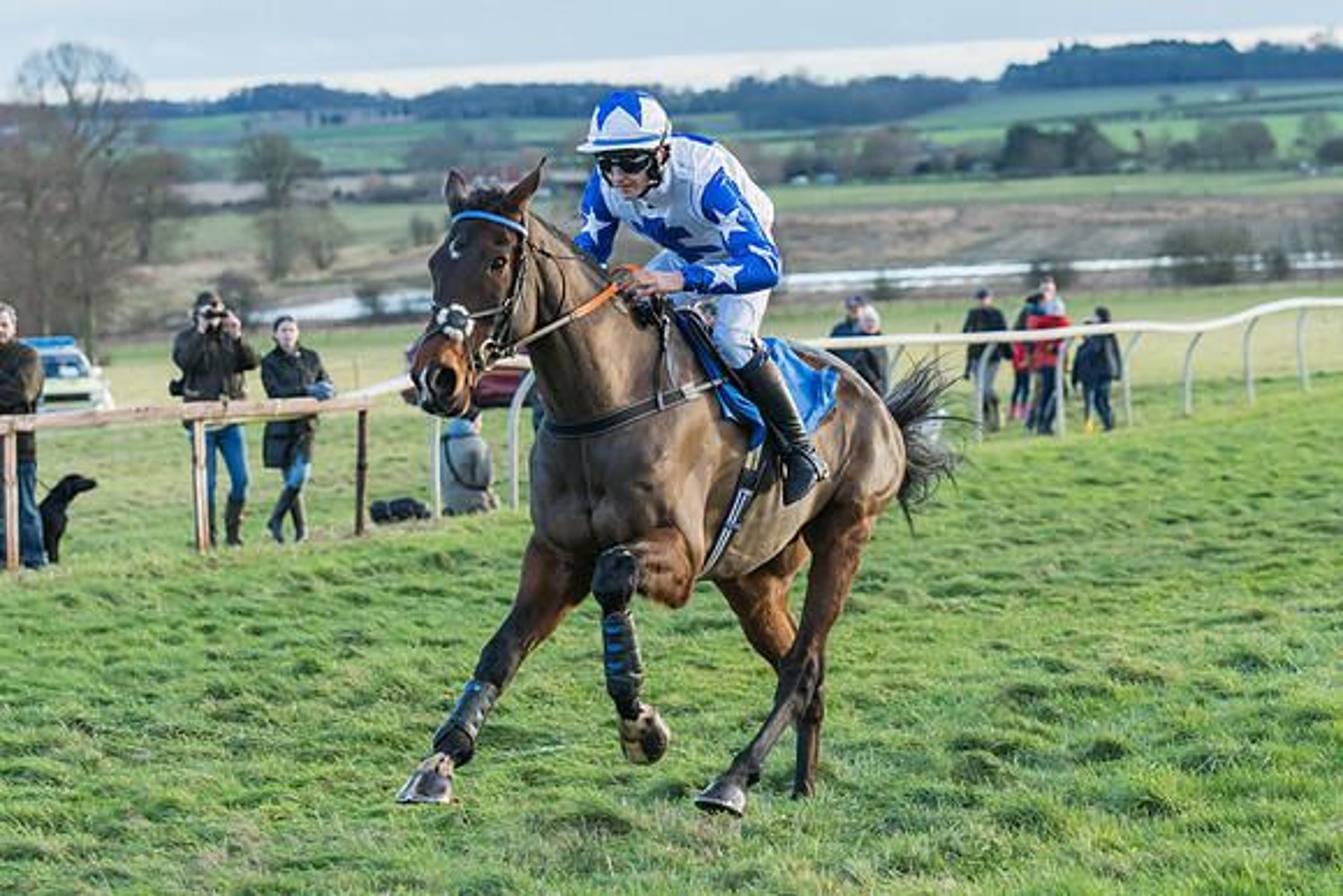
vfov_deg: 9.9
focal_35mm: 139
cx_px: 769
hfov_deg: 14.7
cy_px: 360
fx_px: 5197
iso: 800
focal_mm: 99
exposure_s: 1/1000
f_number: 4
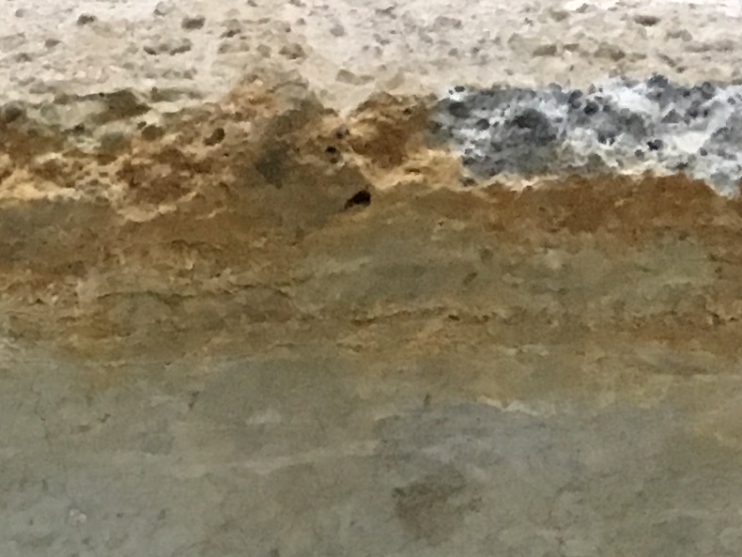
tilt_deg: -35.2
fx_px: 3173
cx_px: -976
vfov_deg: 9.4
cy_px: 1084
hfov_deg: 11.3
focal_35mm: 148
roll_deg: +2.4
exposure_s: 1/25
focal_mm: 4.15
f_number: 2.2
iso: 200
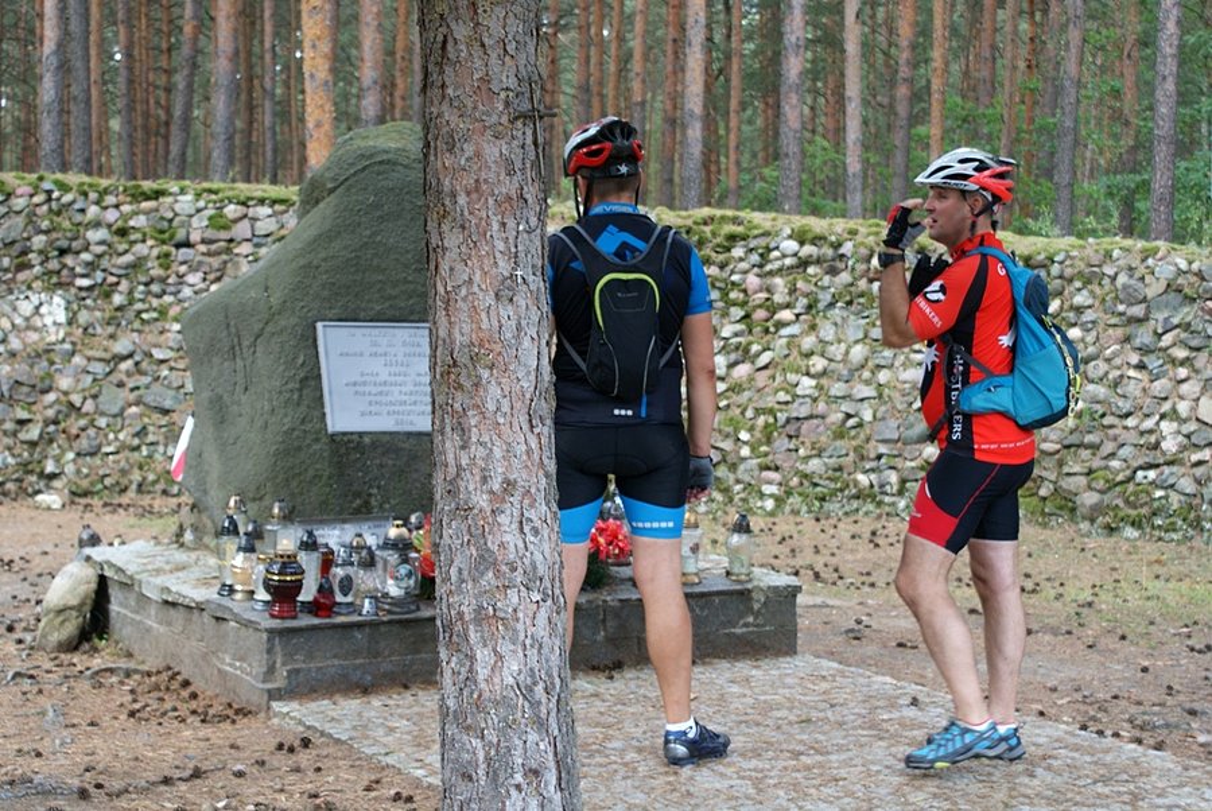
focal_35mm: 60
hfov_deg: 33.4
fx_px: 2022
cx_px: 606
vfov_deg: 22.7
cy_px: 406
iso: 250
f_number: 5.6
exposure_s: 1/80
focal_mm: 40
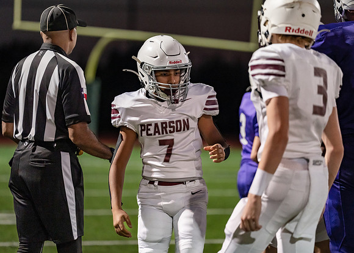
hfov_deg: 9.4
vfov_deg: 6.7
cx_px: 177
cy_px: 126
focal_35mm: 214
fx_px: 2150
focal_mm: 191
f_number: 2.8
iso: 3200
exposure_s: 1/1250
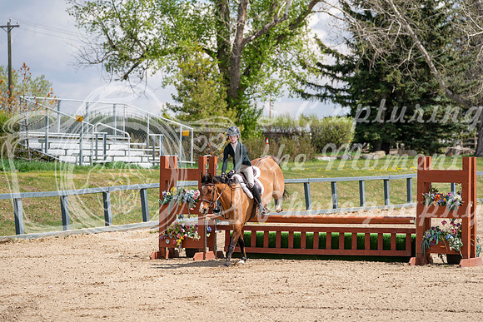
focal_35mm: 169
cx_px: 242
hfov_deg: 12.2
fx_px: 2268
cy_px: 161
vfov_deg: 8.1
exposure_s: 1/500
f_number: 5.6
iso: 100
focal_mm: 169
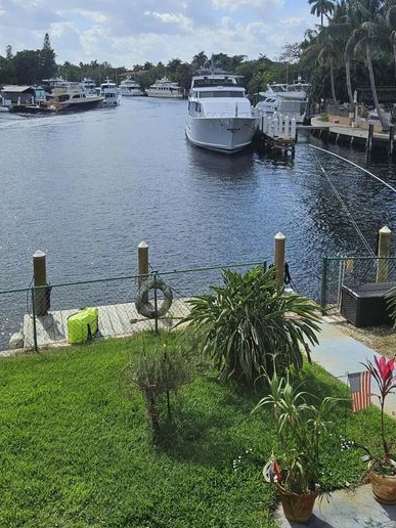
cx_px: 168
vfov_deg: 48.7
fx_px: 580
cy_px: 209
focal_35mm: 38
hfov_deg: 37.6
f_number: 1.8
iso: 25
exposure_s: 1/4032
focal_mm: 5.4
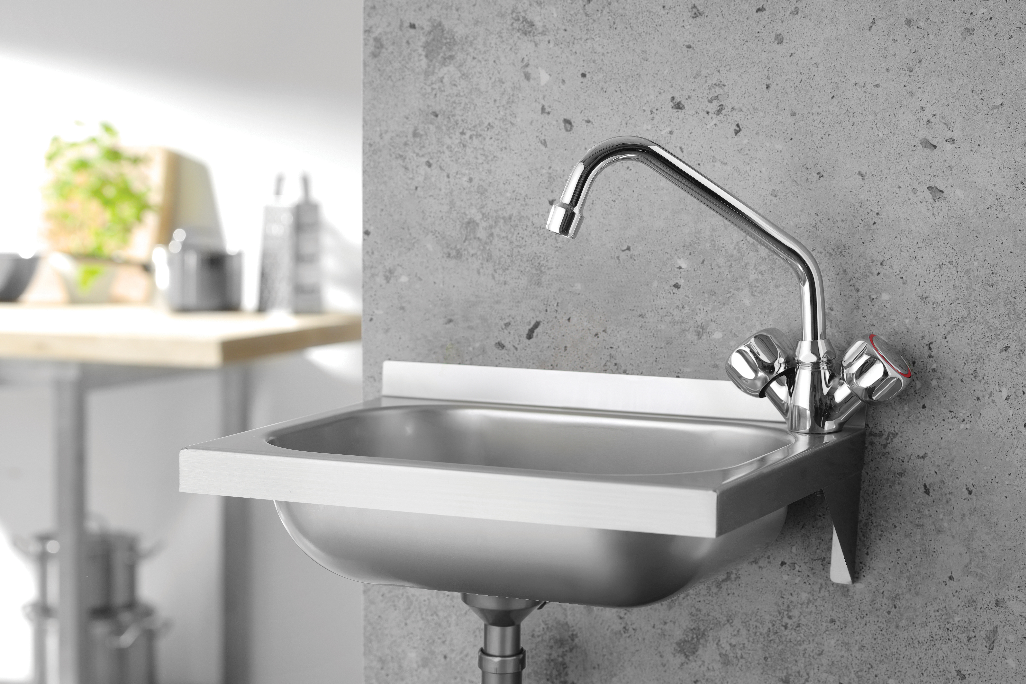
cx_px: 513
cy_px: 342
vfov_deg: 14.4
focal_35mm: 95
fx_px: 2708
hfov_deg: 21.5
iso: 100
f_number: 5.6
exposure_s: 1/100
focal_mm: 95
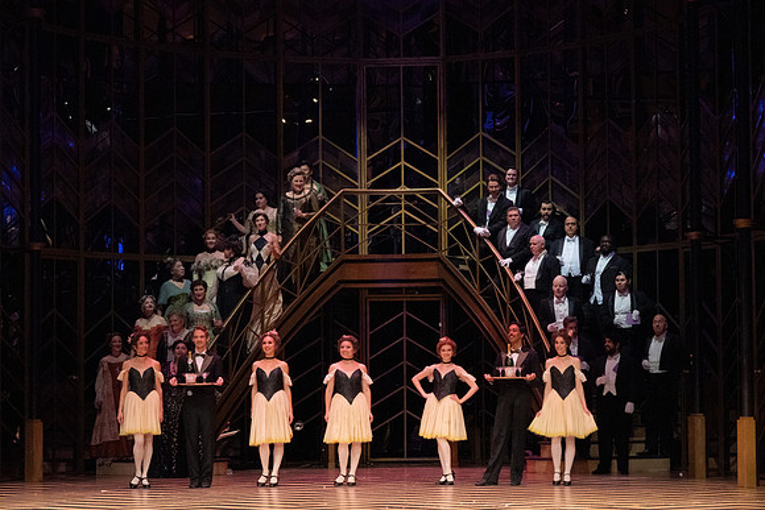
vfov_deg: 12.7
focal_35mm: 108
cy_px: 255
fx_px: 2295
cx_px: 382
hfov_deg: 18.9
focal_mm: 108
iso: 12800
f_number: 14
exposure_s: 1/400
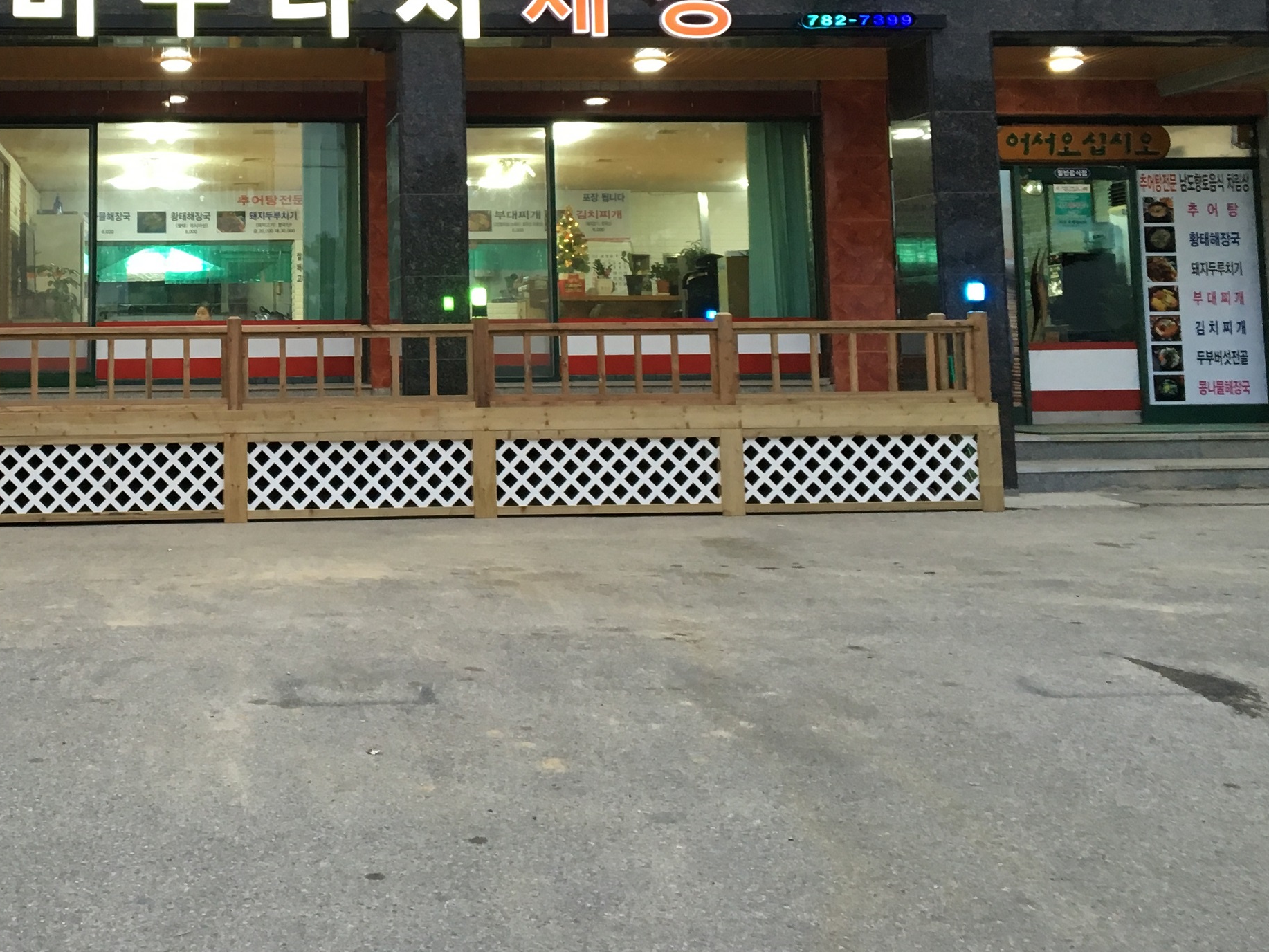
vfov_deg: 27.8
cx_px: 298
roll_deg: +0.3
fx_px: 1870
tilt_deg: +7.3
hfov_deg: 36.5
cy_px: 151
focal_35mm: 51
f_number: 2.2
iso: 80
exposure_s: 1/30
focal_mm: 4.15
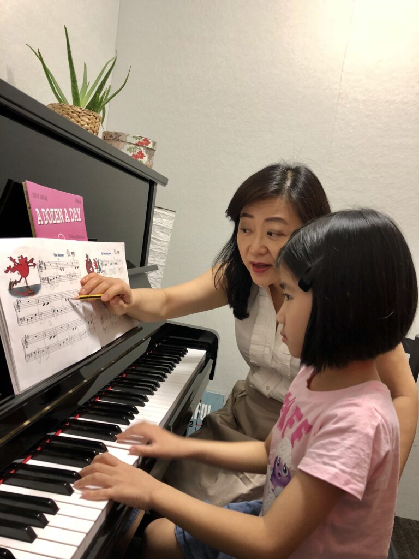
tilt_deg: -5.4
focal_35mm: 28
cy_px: 280
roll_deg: -7.3
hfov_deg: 49.7
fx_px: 452
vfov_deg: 63.4
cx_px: 210
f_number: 1.8
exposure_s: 1/17
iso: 64
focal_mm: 3.99
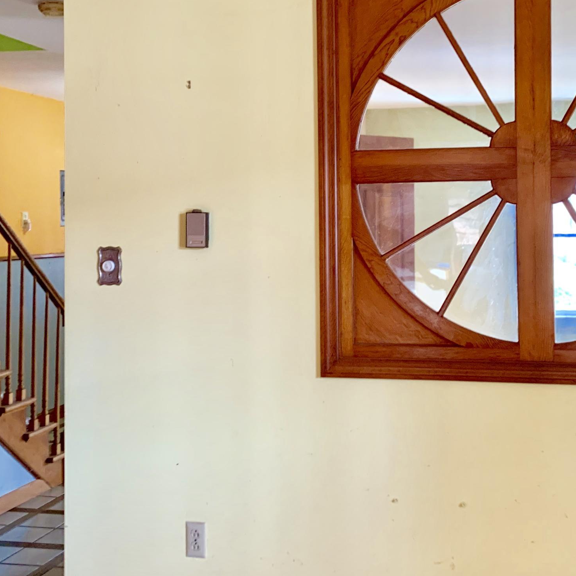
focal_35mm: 47
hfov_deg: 36.0
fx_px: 885
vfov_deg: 35.8
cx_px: 336
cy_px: 214
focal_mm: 4.25
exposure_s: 1/60
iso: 200
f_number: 1.8
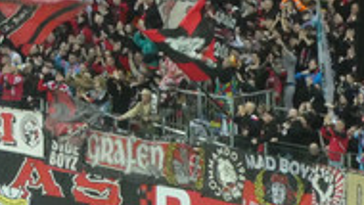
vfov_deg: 2.9
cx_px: 6
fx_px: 4084
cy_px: 59
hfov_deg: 5.1
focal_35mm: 423
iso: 800
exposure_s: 1/80
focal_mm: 20.6
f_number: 5.1
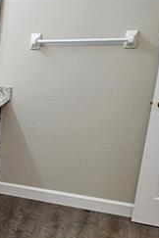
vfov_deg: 34.9
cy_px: 143
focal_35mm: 57
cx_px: -195
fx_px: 378
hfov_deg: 15.8
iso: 200
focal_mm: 2.2
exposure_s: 1/60
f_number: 2.2
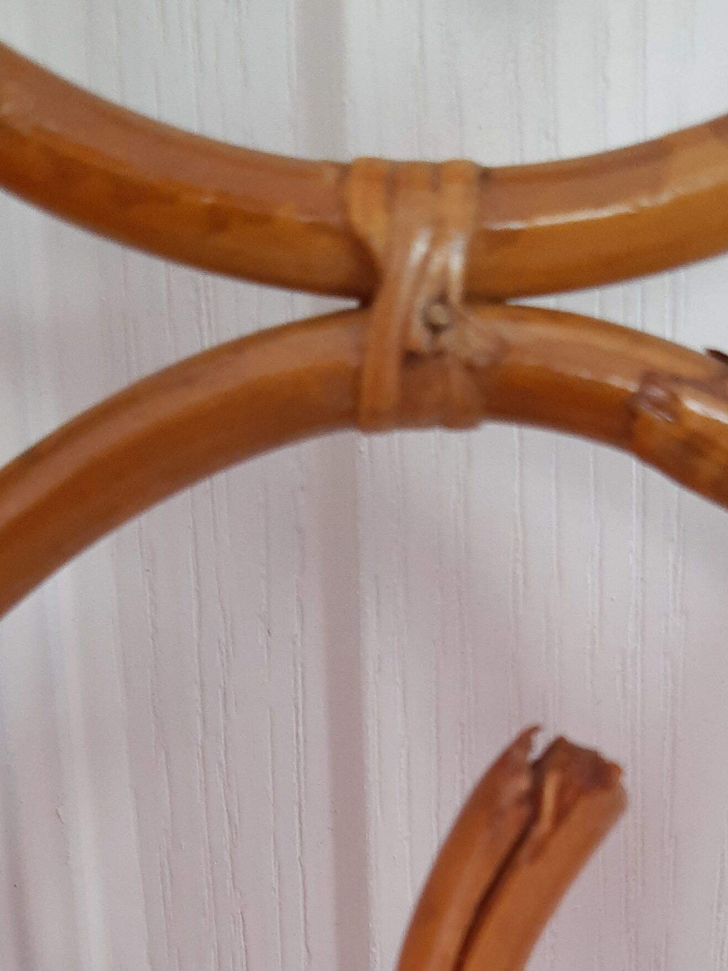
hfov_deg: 24.8
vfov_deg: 30.6
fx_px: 1655
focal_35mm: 59
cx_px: 404
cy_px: 947
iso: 94
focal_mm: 4.75
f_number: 1.7
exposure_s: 1/33
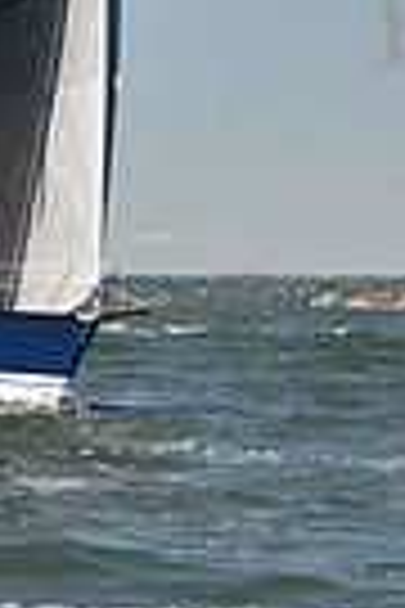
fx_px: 6159
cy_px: -221
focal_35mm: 365
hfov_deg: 3.8
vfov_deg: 5.6
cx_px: 142
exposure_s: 1/1250
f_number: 2.8
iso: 250
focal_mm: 85
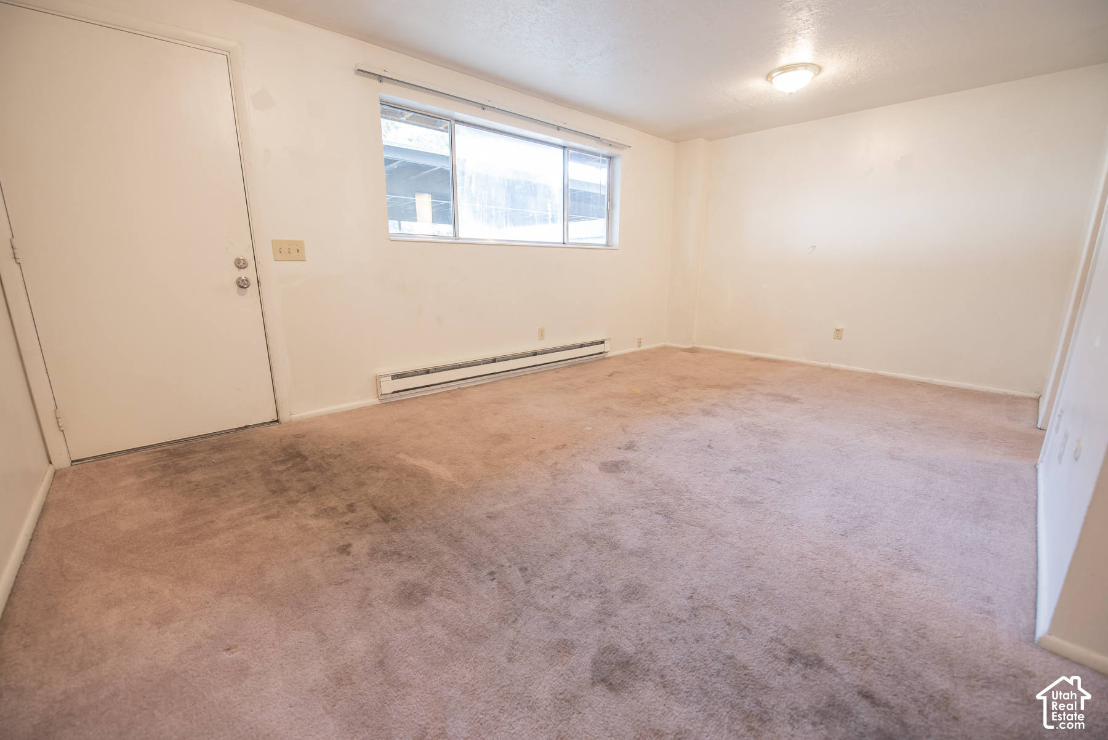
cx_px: 554
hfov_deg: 104.2
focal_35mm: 14
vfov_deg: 81.3
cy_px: 370
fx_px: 431
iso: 1000
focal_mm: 14
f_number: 3.5
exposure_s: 1/50
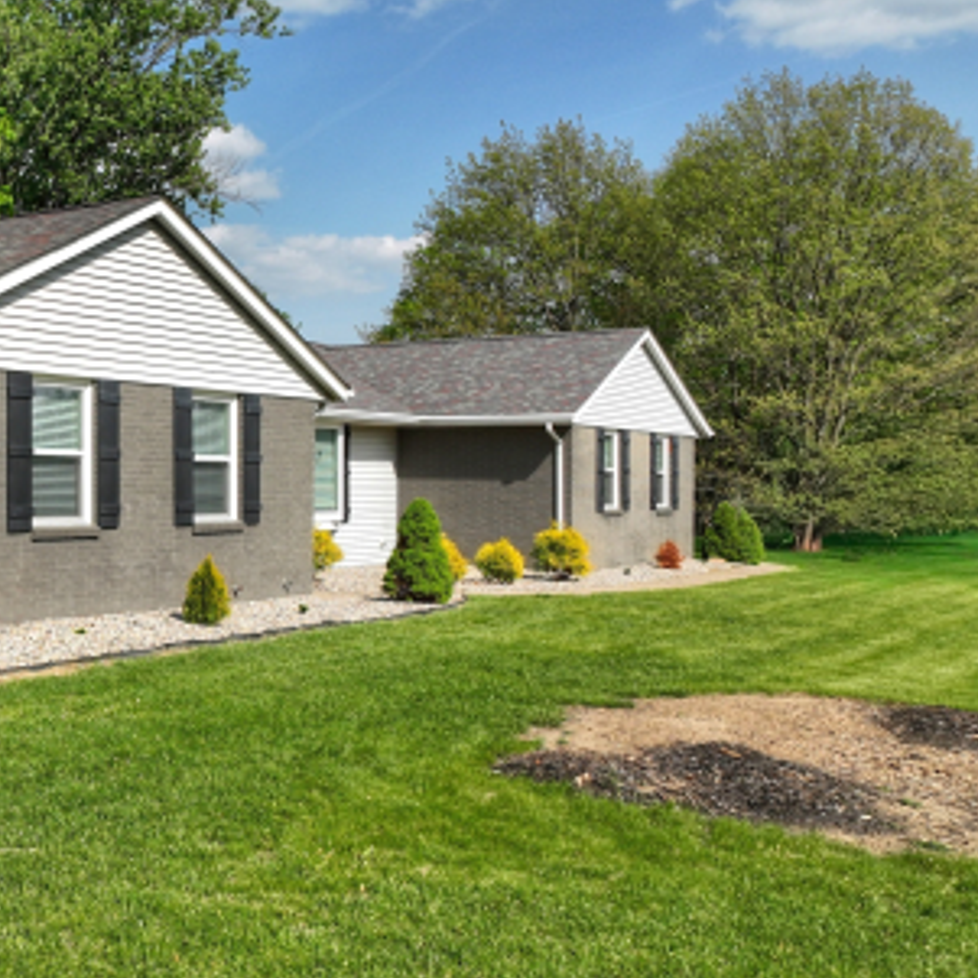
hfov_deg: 32.4
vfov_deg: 36.1
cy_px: 478
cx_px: -57
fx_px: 1502
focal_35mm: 47
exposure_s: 1/1600
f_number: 2.8
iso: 100
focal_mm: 12.29
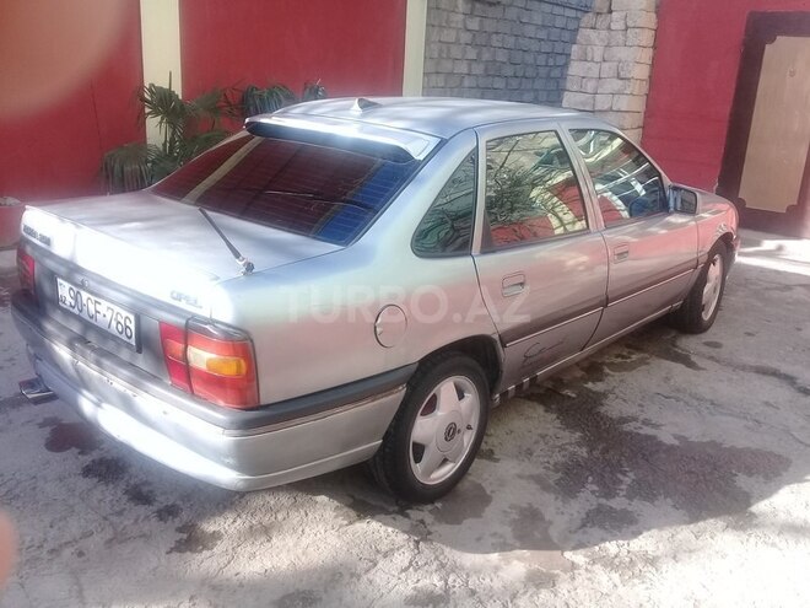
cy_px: 304
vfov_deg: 45.4
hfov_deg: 58.4
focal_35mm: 31
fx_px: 725
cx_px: 405
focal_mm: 3.3
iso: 50
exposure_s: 1/212
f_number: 2.2
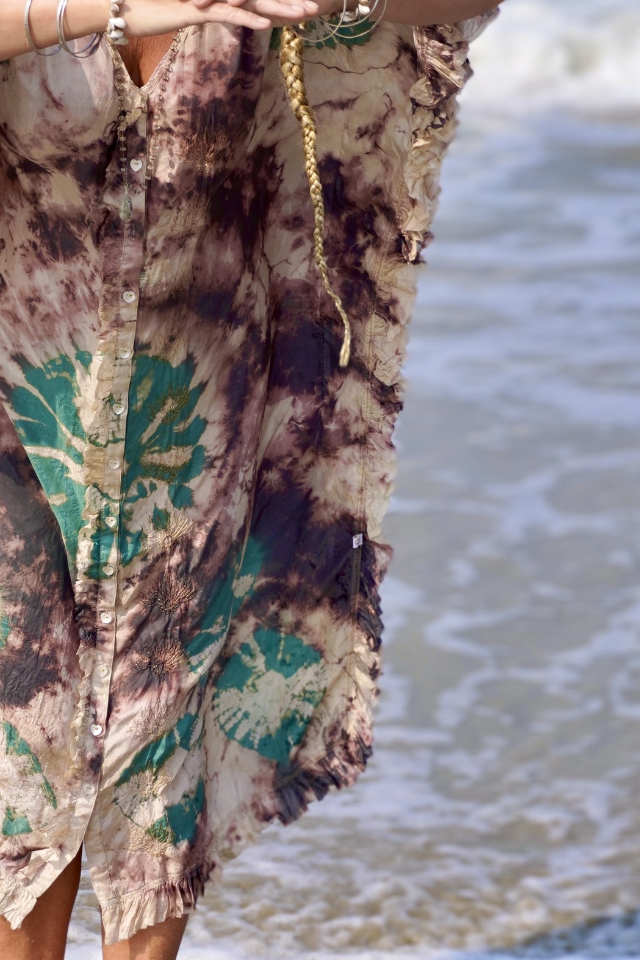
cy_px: 461
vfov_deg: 18.6
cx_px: 141
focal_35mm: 110
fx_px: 2929
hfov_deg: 12.4
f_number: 5.6
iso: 100
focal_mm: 45
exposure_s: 1/640
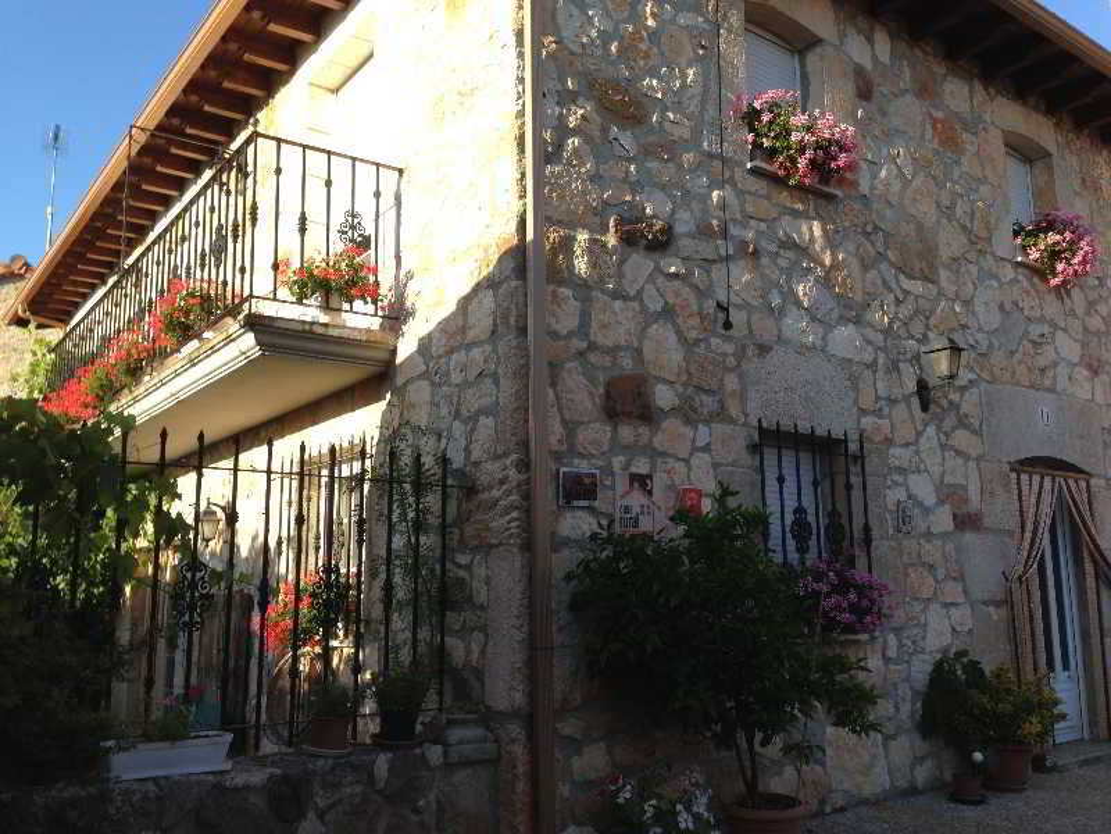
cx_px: 556
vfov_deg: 42.9
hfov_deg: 55.4
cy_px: 417
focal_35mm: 33
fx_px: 1059
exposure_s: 1/502
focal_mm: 4.13
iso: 50
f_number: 2.4
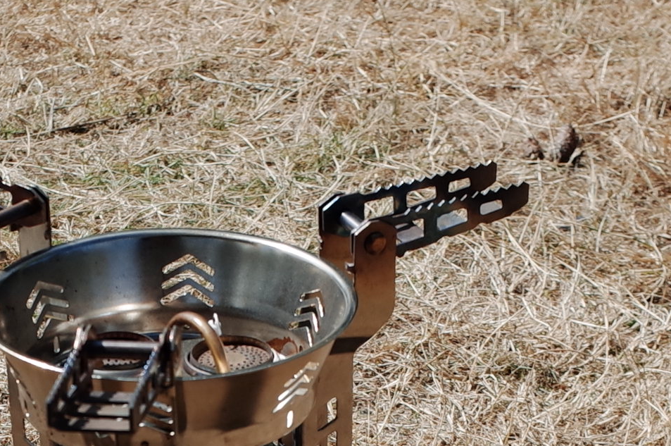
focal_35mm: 107
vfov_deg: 12.4
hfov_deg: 19.0
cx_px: 168
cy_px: 585
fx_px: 1992
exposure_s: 1/500
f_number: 5.6
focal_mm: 18.3
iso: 100
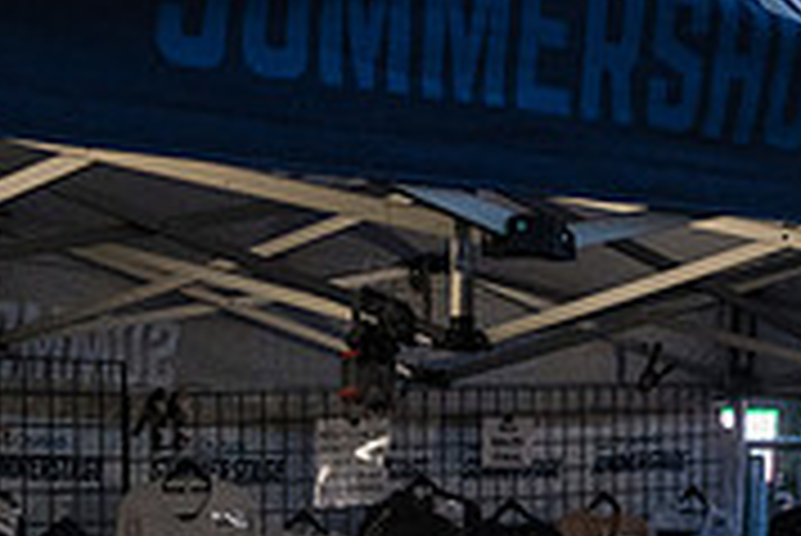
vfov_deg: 11.6
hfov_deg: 17.9
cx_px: 369
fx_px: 2538
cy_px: 761
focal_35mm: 114
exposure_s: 1/400
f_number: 4
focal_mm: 35
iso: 8000
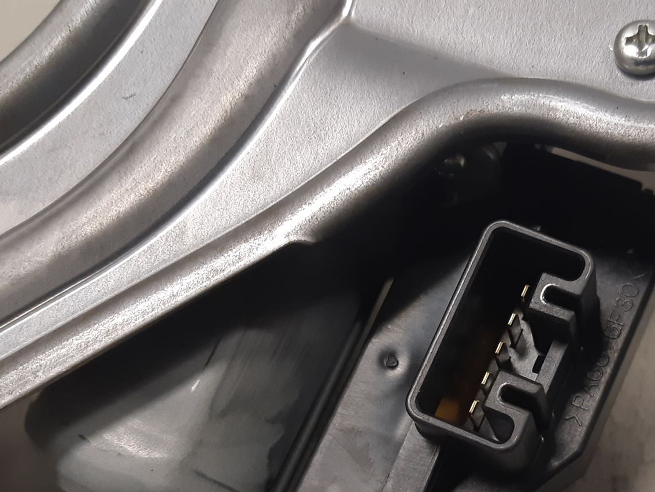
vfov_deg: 30.4
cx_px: 447
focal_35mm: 47
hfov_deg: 39.8
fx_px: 889
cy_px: 369
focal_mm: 3.93
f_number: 1.7
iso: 125
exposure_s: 1/50
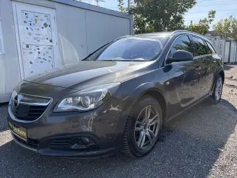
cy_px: 89
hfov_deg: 67.3
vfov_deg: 53.1
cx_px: 118
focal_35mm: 26
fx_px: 178
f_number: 1.6
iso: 64
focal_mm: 5.96
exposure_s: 1/1799
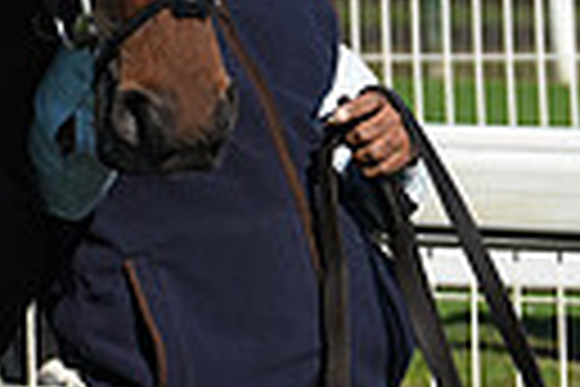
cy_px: -443
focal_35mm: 607
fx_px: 9779
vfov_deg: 2.3
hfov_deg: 3.4
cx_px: -580
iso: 400
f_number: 6.3
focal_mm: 135
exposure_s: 1/2000
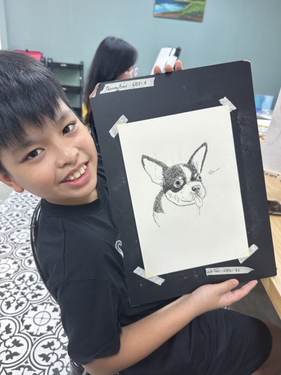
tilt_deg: -24.8
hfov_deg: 56.8
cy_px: 188
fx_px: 260
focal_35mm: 24
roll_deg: -1.8
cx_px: 140
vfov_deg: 71.6
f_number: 1.78
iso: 80
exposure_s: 1/100
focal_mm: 6.86
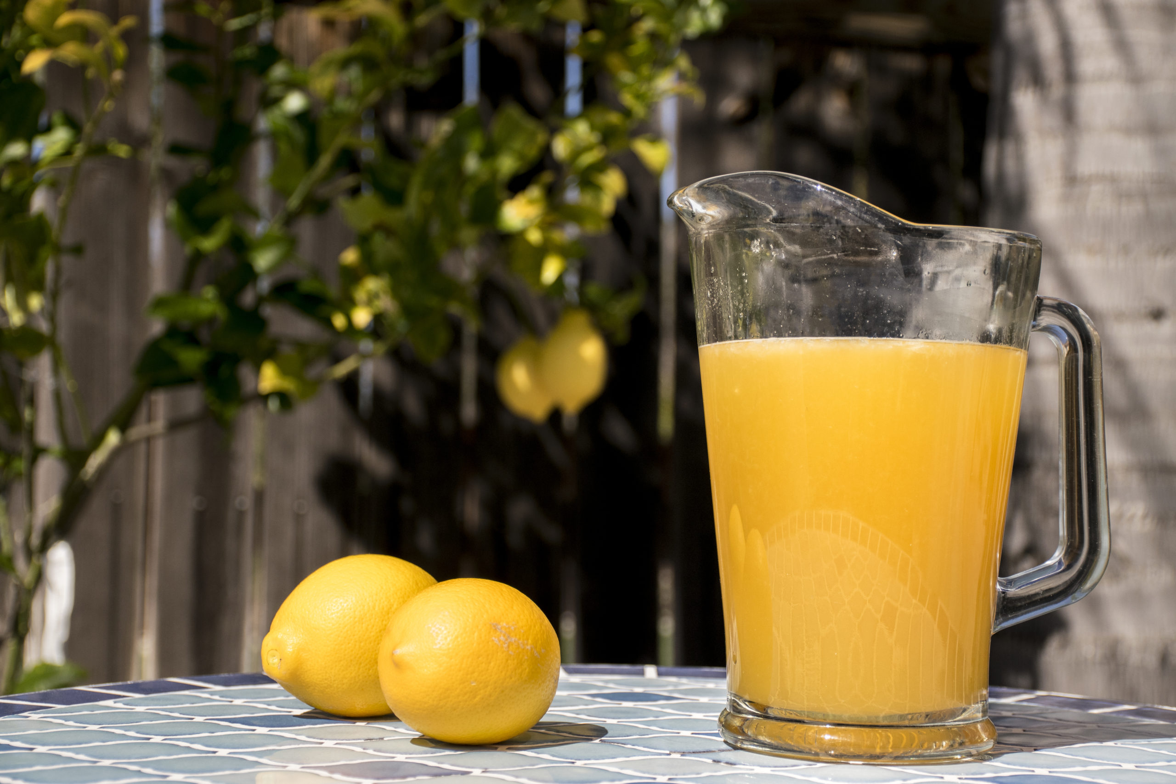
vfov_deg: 18.9
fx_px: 2352
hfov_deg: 28.1
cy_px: 392
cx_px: 588
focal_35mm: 72
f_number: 4.5
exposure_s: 1/2500
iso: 200
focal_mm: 48
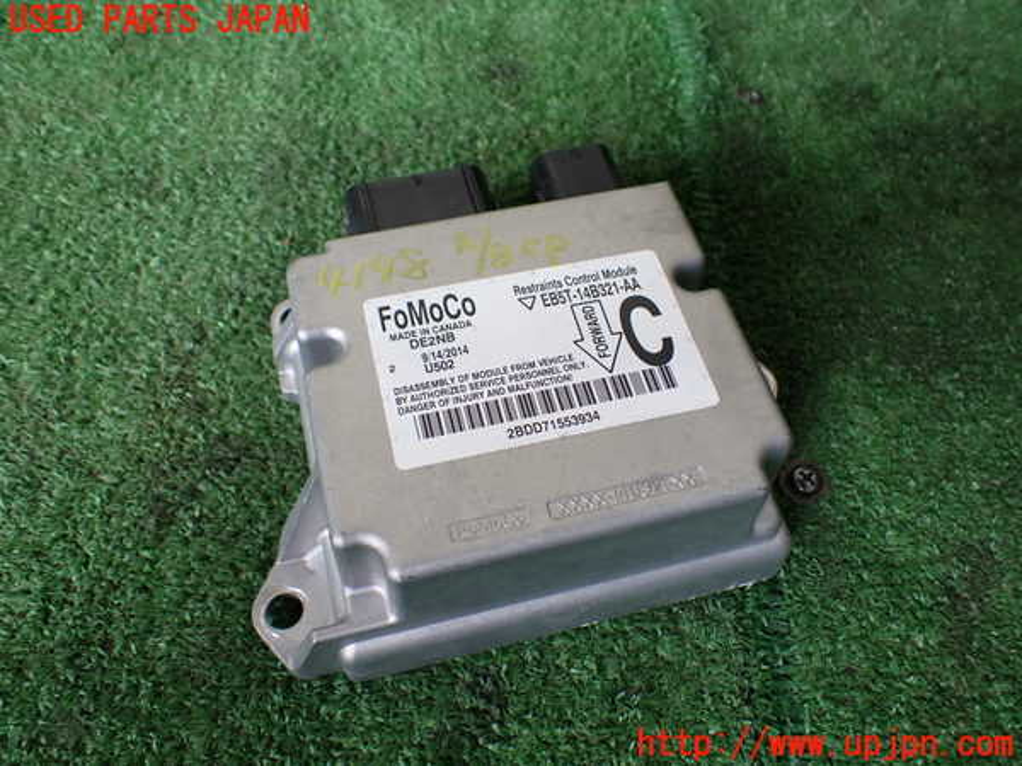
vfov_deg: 46.8
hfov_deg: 60.0
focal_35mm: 30
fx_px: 886
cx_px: 511
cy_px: 383
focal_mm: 5.4
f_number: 2.3
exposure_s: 1/125
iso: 200
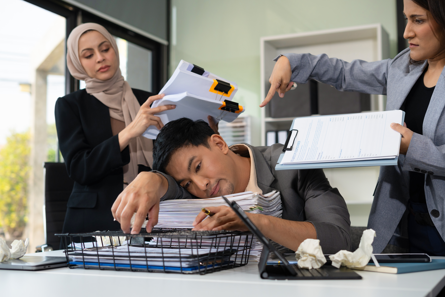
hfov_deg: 39.6
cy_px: 148
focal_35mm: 50
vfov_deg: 27.0
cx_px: 222
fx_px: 618
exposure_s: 1/250
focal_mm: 50
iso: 500
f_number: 3.2
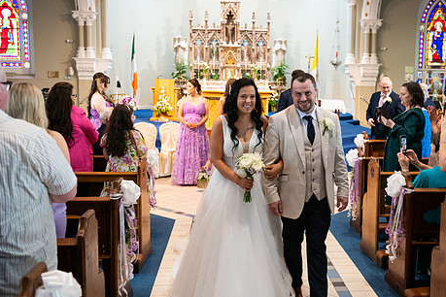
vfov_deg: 31.2
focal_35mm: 43
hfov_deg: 45.1
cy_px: 142
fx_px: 533
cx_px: 276
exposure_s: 1/160
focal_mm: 34
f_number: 3.5
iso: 1000
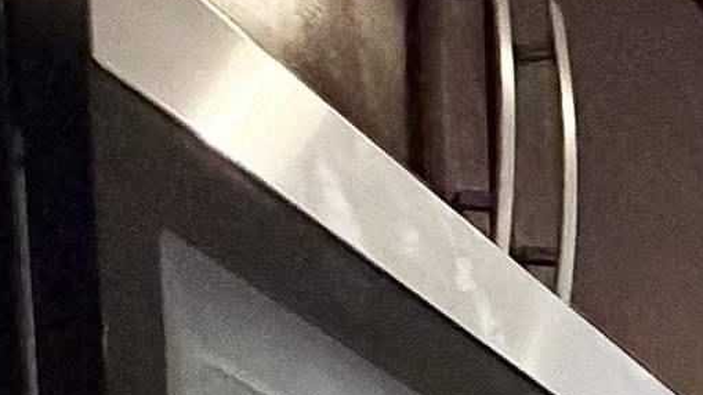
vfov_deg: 9.7
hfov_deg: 15.6
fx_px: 1714
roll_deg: +0.6
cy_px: 1220
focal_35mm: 92
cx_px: 1579
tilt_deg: -2.1
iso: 400
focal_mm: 2.22
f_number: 2.2
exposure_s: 1/60
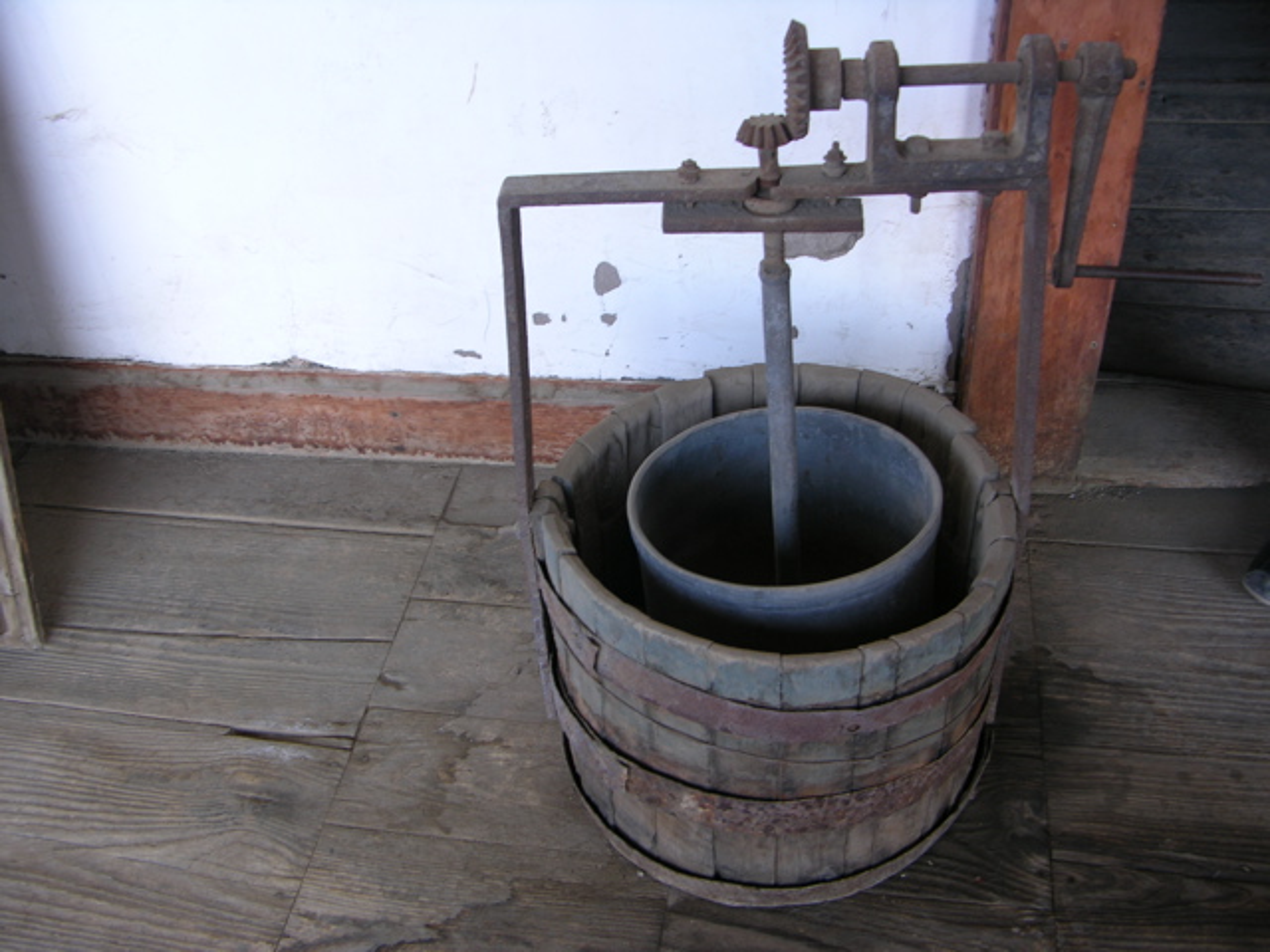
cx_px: 635
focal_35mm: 35
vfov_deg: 40.7
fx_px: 1284
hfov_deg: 52.6
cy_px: 476
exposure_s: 1/16.9
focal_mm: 8.9
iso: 50
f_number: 2.8
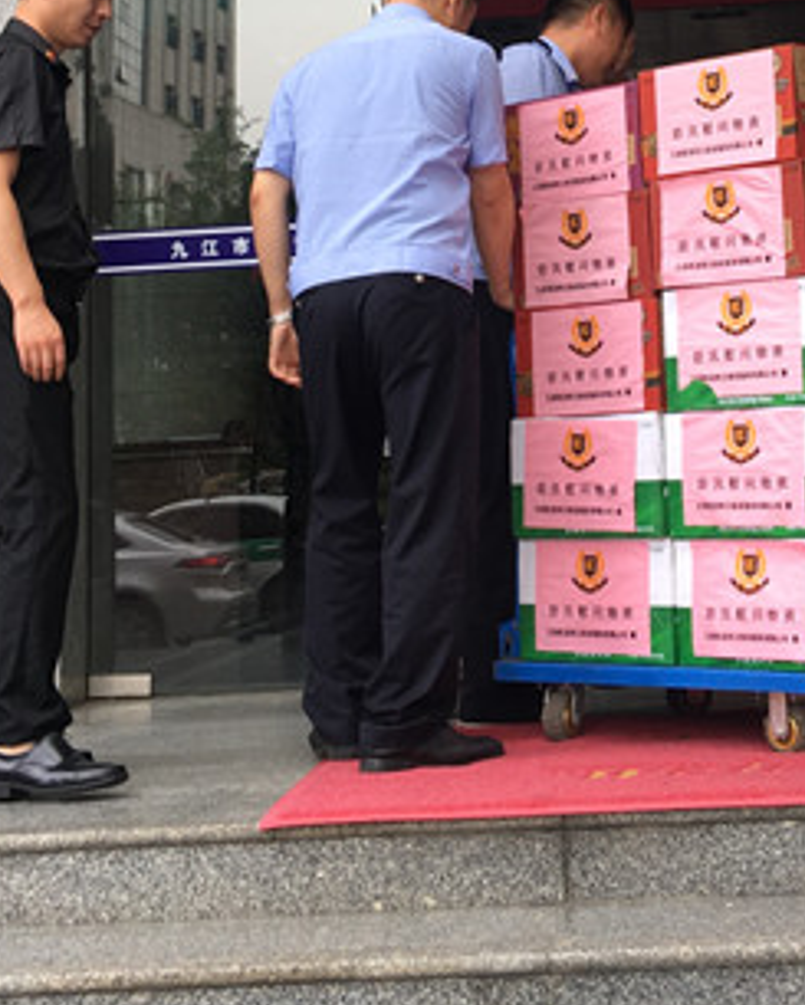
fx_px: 2203
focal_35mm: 74
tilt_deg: +9.8
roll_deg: +3.0
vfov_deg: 24.9
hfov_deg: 20.6
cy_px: 79
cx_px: 598
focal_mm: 4.15
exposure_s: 1/100
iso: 25
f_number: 2.2
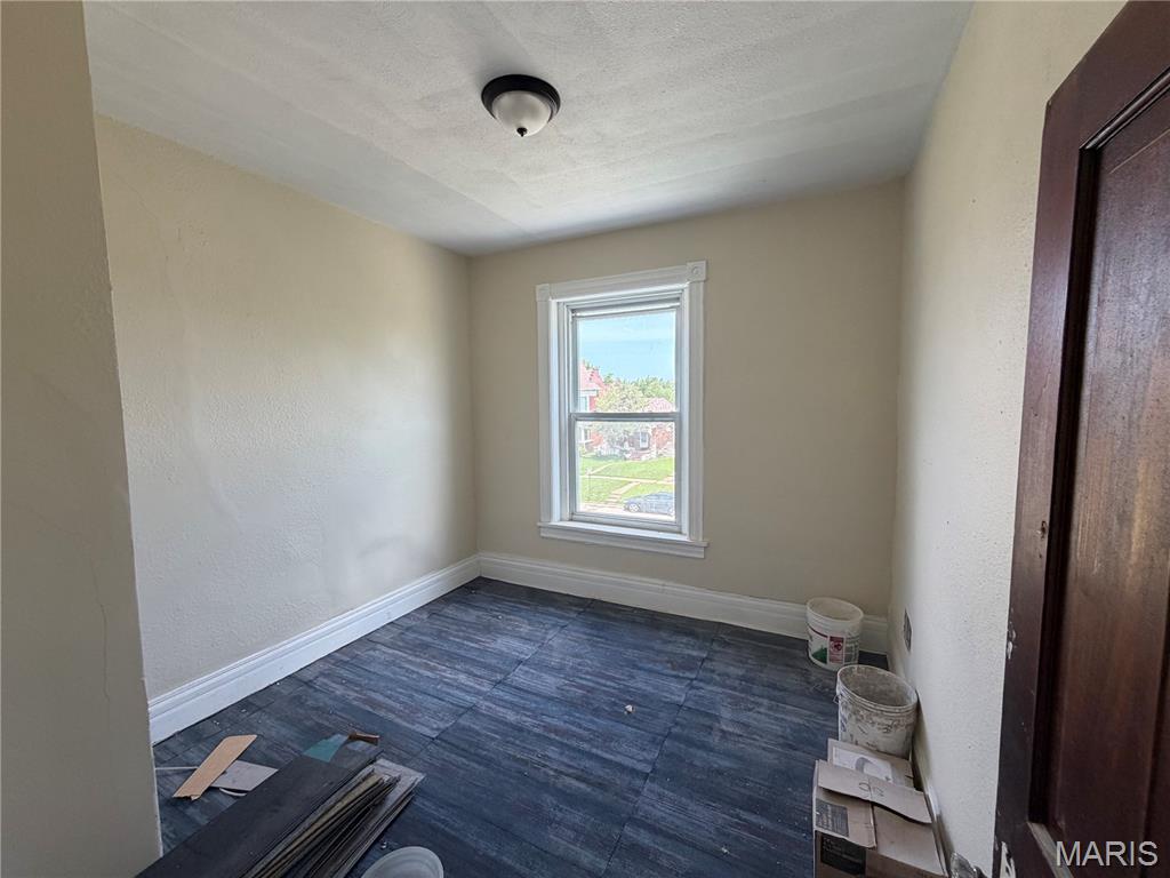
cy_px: 439
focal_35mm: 14
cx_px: 585
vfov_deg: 85.7
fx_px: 473
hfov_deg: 102.1
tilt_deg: -2.8
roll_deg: +1.5
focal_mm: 2.22
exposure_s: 1/121
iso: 160
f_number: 2.2
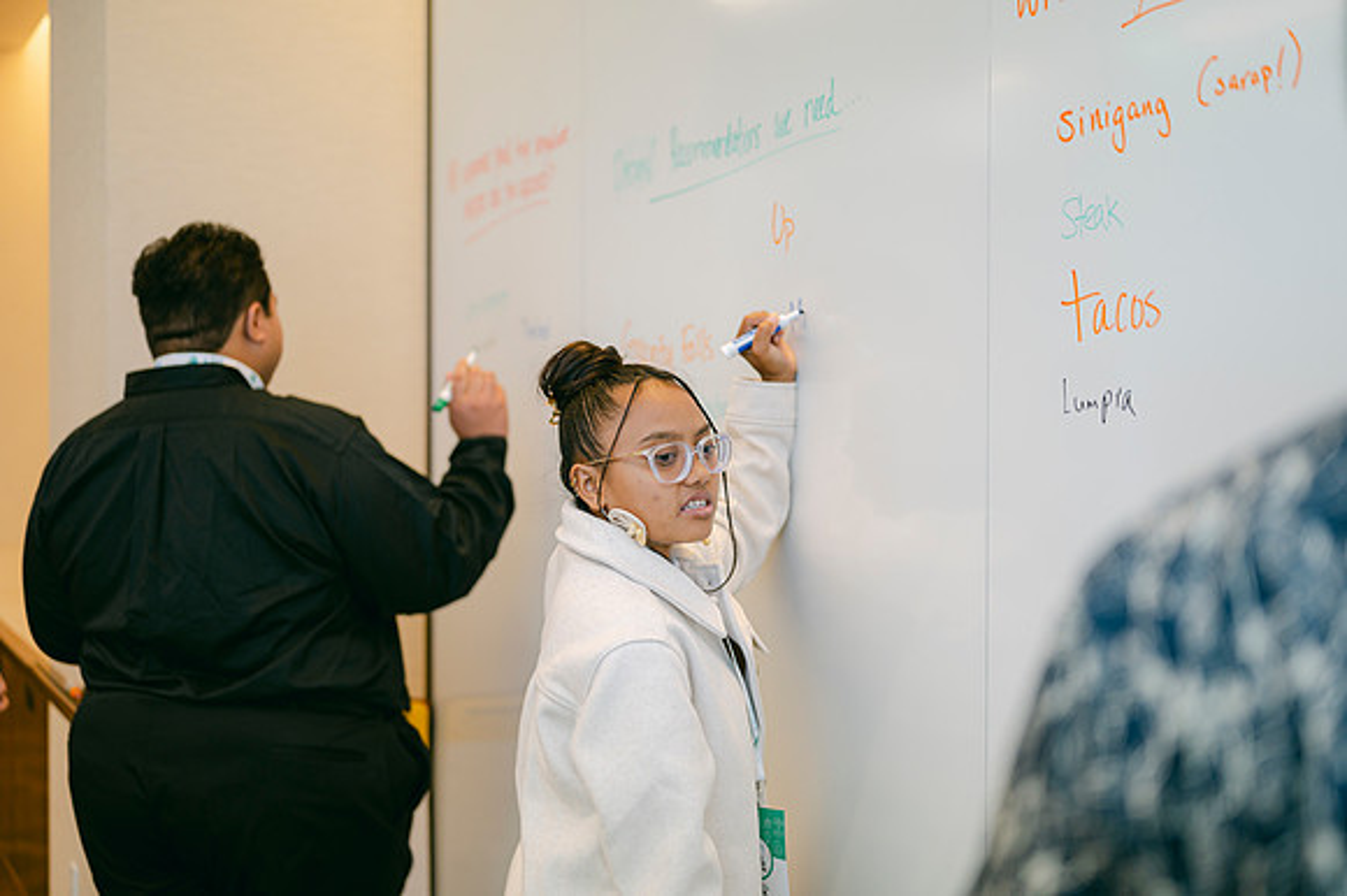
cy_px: 442
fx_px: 1954
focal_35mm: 52
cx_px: 682
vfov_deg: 25.8
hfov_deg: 38.0
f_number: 2
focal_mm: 50
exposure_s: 1/125
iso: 800
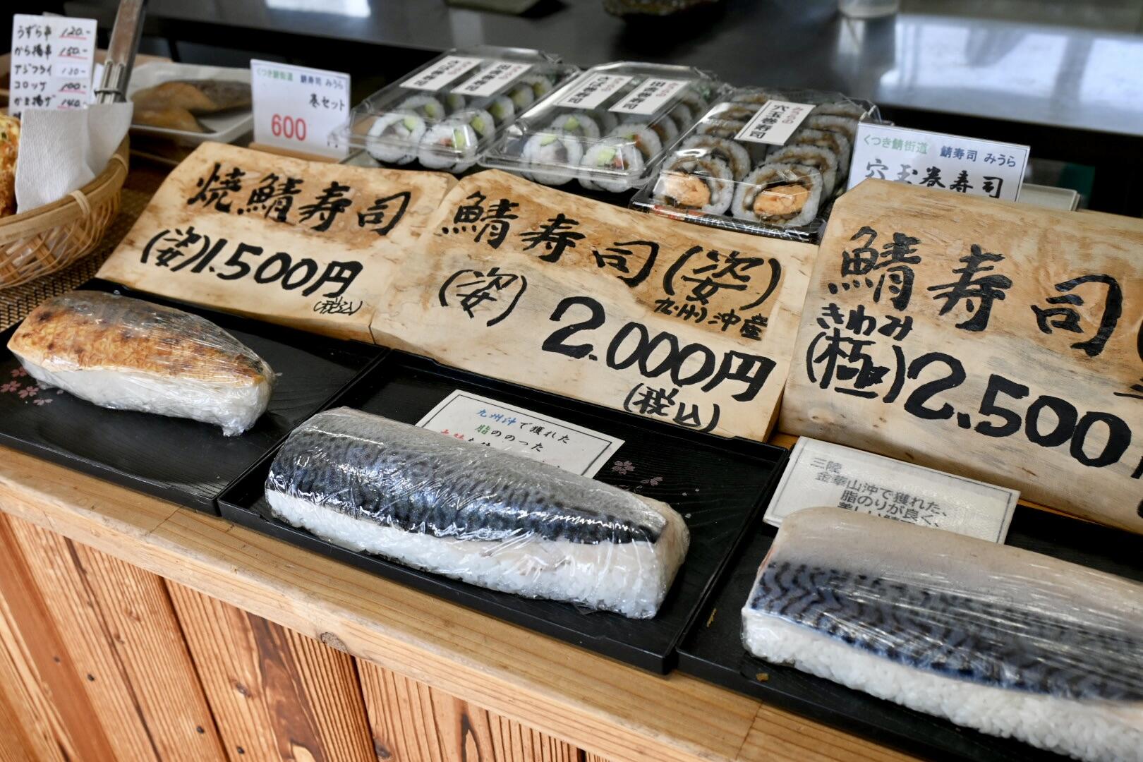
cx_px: 572
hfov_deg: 56.1
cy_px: 381
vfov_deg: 39.1
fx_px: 1071
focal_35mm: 34
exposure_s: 1/125
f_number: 5.6
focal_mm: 22.5
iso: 320
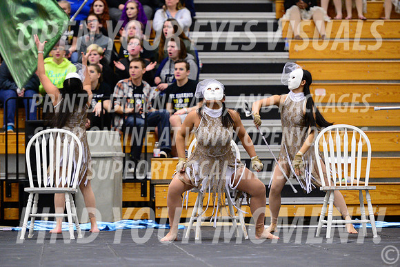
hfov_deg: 13.2
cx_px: 200
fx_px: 1723
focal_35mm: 155
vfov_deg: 8.9
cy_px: 134
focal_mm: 155
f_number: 2.8
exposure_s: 1/320
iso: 6400
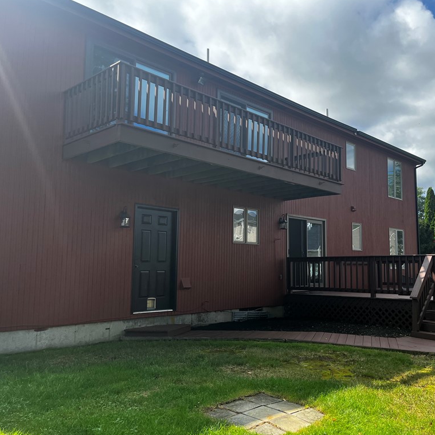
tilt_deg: +6.7
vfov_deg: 52.5
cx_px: 283
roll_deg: -0.1
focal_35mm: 31
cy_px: 217
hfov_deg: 51.7
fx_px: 441
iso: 50
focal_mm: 5.1
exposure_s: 1/1832
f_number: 1.6
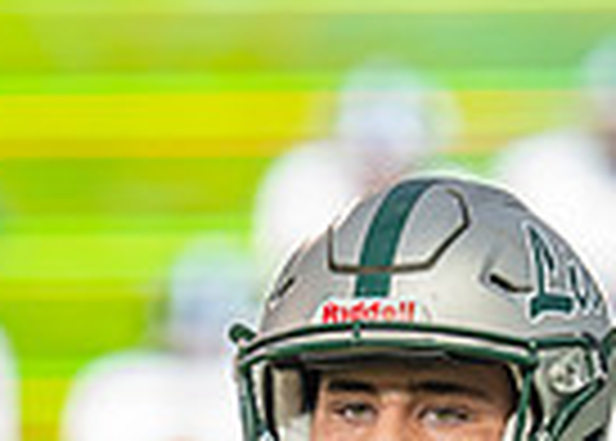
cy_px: 570
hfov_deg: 1.9
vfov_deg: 1.4
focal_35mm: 1050
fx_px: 18379
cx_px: 444
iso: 2000
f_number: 2.8
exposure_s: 1/1600
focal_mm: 200
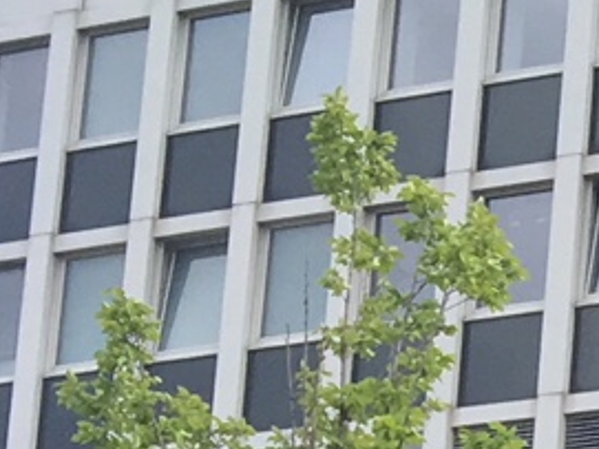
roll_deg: -2.9
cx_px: 2117
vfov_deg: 6.3
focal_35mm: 216
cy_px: 1347
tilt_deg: +8.5
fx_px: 3736
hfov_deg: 7.4
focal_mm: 4.15
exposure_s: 1/874
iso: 25
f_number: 2.2
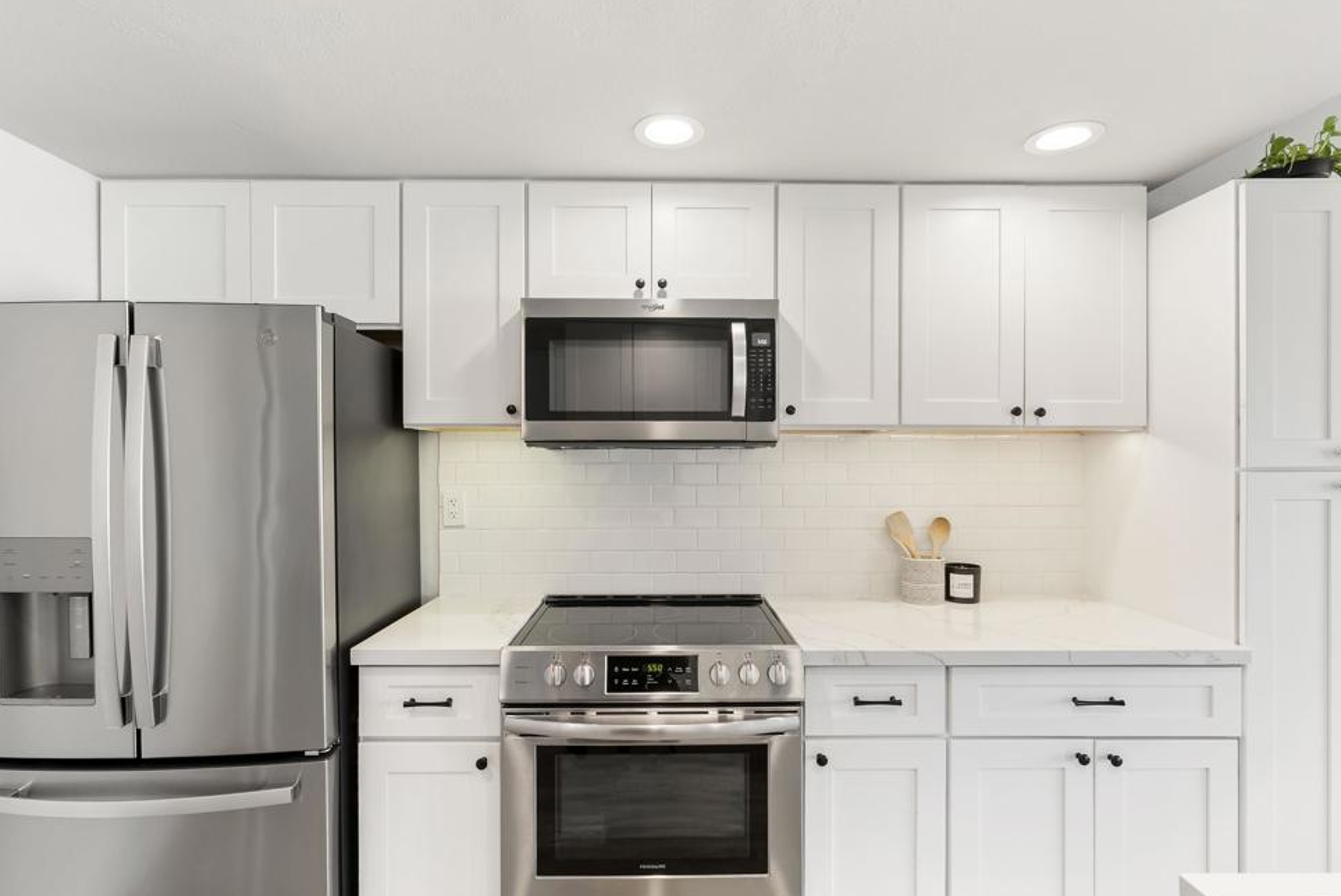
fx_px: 634
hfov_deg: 93.2
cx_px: 666
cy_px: 466
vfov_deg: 70.5
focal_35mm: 17
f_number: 8
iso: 500
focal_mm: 16
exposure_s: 1/8
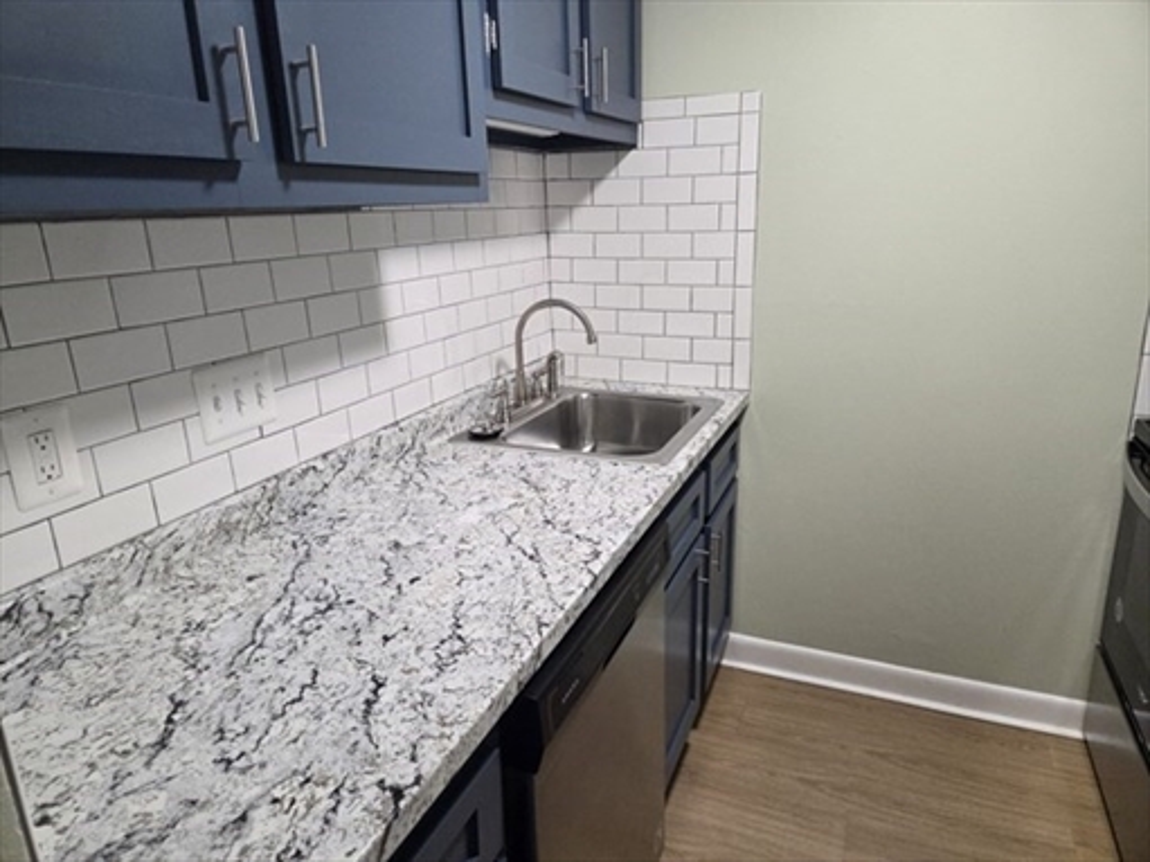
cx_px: 575
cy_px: 431
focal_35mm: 23
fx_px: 764
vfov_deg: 58.9
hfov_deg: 73.9
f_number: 1.8
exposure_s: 1/120
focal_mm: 5.4
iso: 500
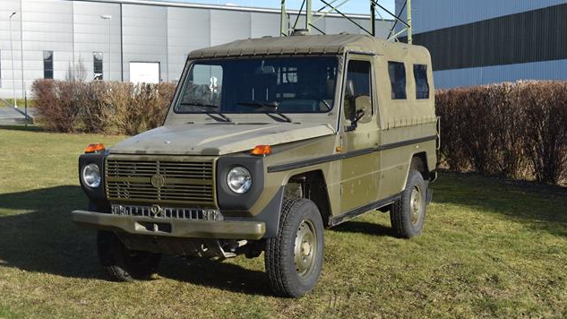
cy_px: 176
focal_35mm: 54
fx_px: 812
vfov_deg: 22.2
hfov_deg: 38.5
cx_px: 283
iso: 100
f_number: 8
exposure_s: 1/200
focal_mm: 34
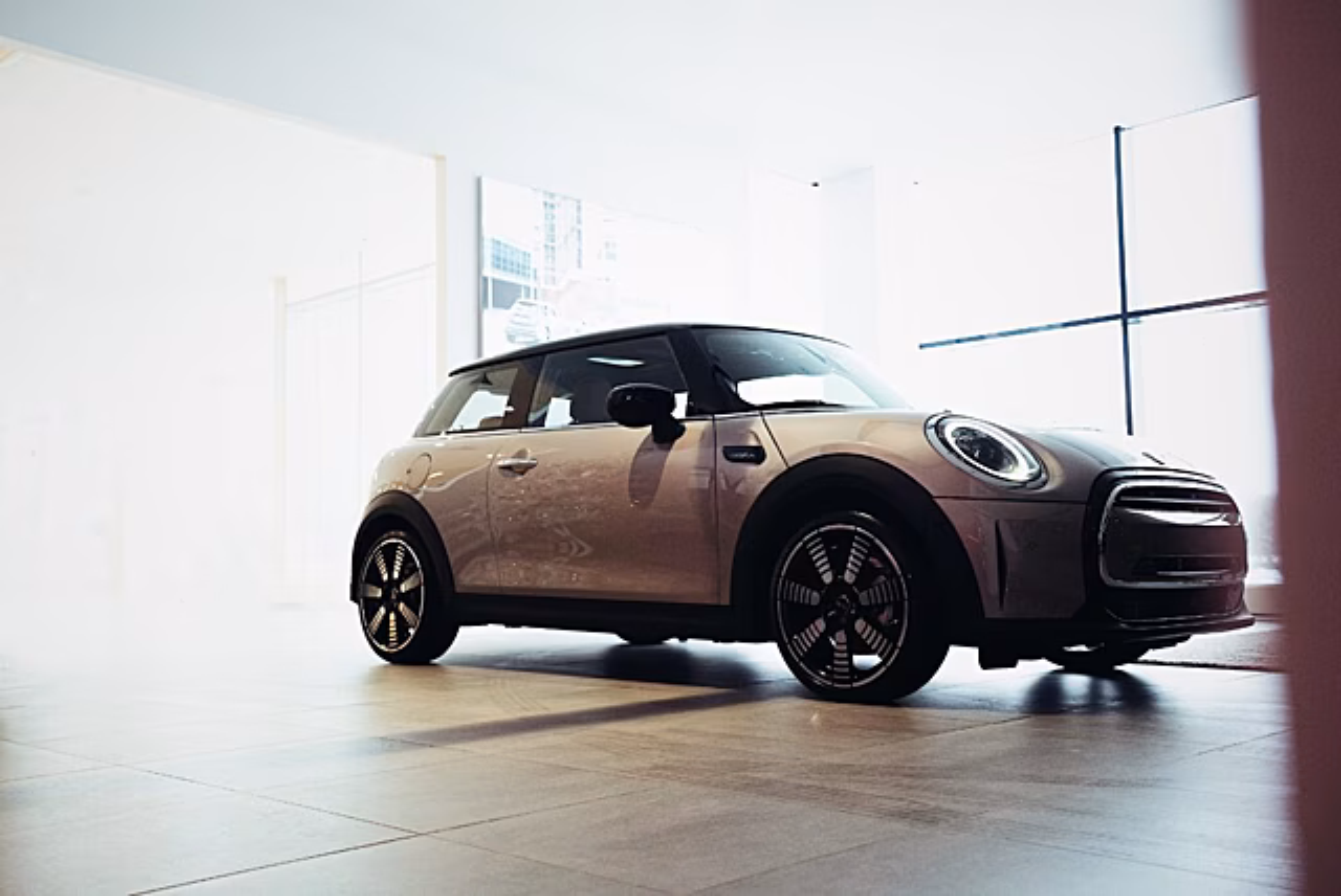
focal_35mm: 35
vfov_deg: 37.9
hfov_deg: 54.4
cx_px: 670
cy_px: 448
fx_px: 1305
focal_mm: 35
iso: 1600
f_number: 3.5
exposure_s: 1/125
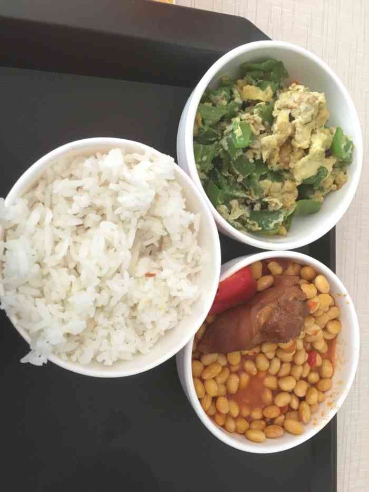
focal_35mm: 29
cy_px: 246
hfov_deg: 48.2
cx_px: 184
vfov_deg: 61.7
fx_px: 412
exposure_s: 1/33
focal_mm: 4.15
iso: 160
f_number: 2.2
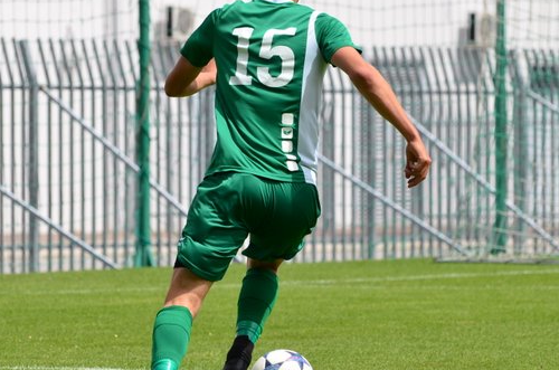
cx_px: 320
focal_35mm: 419
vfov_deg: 3.3
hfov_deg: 4.9
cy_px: 202
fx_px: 6490
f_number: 5
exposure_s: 1/1600
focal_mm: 155
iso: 250
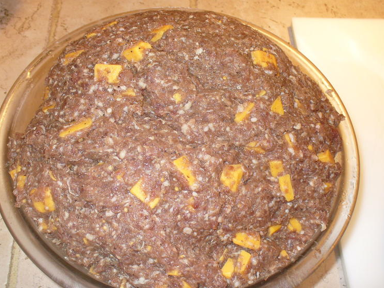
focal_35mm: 45
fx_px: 499
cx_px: 166
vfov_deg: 32.2
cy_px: 143
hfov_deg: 42.0
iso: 100
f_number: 2.8
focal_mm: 6.1
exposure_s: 1/30
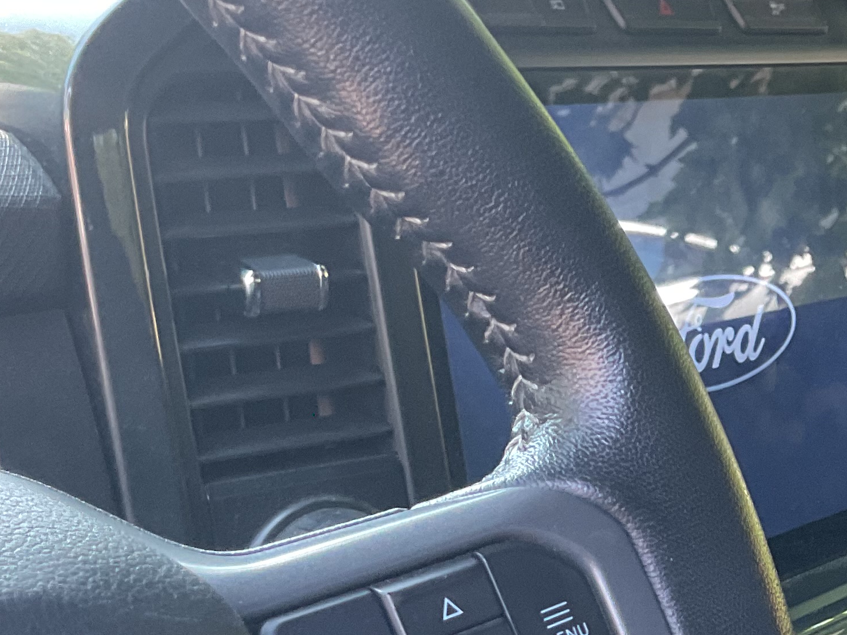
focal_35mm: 79
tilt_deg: -20.7
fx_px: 1933
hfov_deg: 23.2
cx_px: 940
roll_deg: -2.1
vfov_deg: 18.2
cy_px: 618
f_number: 1.8
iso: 100
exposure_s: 1/60
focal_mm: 3
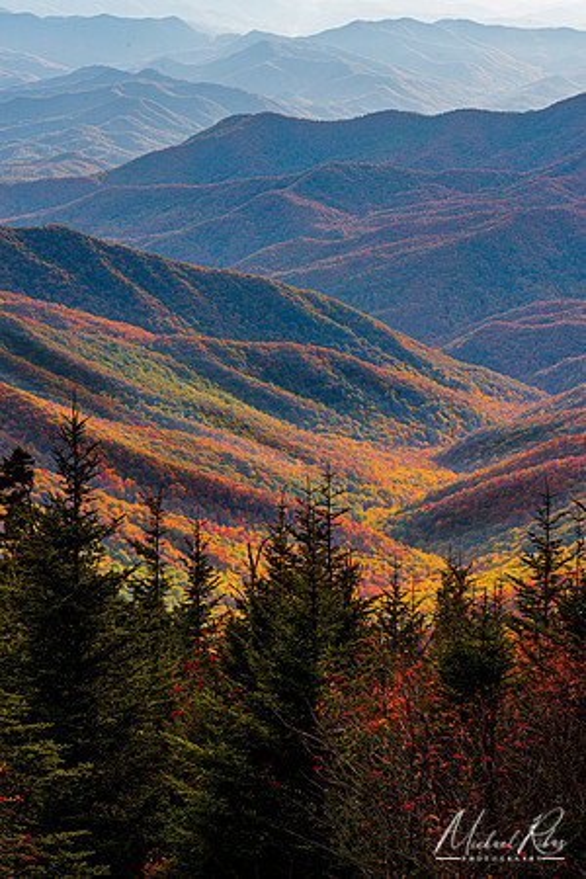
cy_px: 440
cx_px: 293
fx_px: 2832
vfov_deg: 17.6
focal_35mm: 116
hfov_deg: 11.8
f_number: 13
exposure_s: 1/30
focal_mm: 116
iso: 64
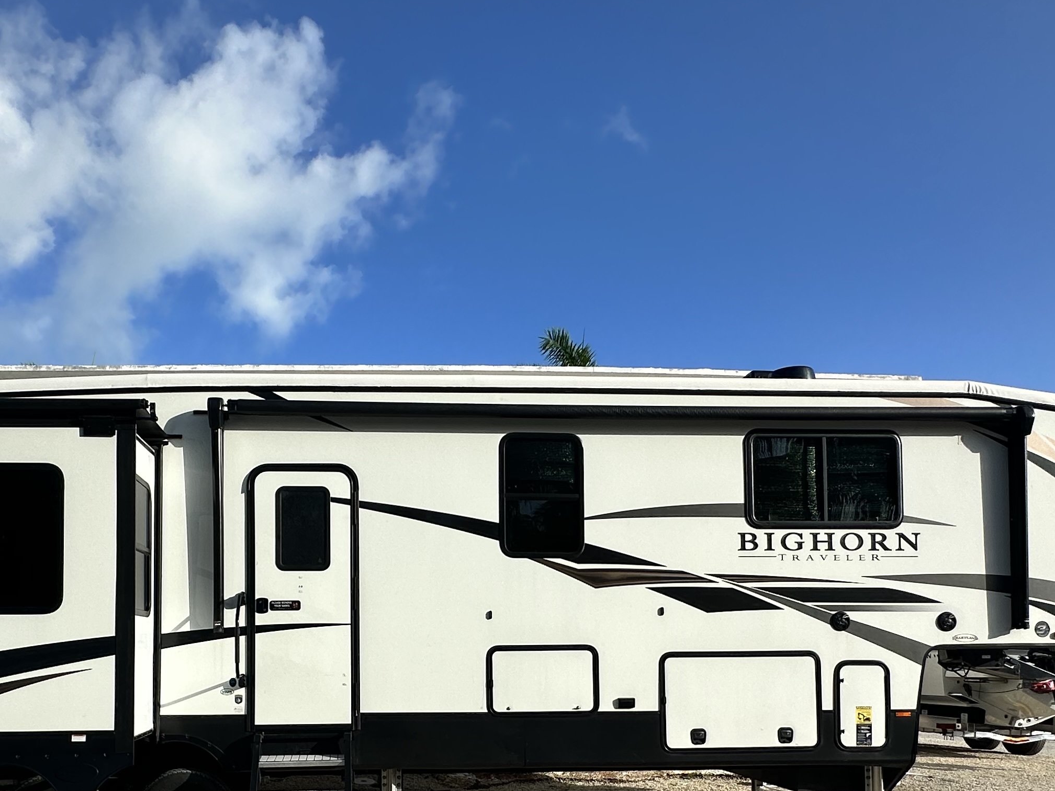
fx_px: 853
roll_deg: +1.4
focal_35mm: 28
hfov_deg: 62.4
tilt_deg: +2.6
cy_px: 635
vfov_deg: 47.0
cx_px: 385
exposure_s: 1/2132
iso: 40
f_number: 2.2
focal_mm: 2.22
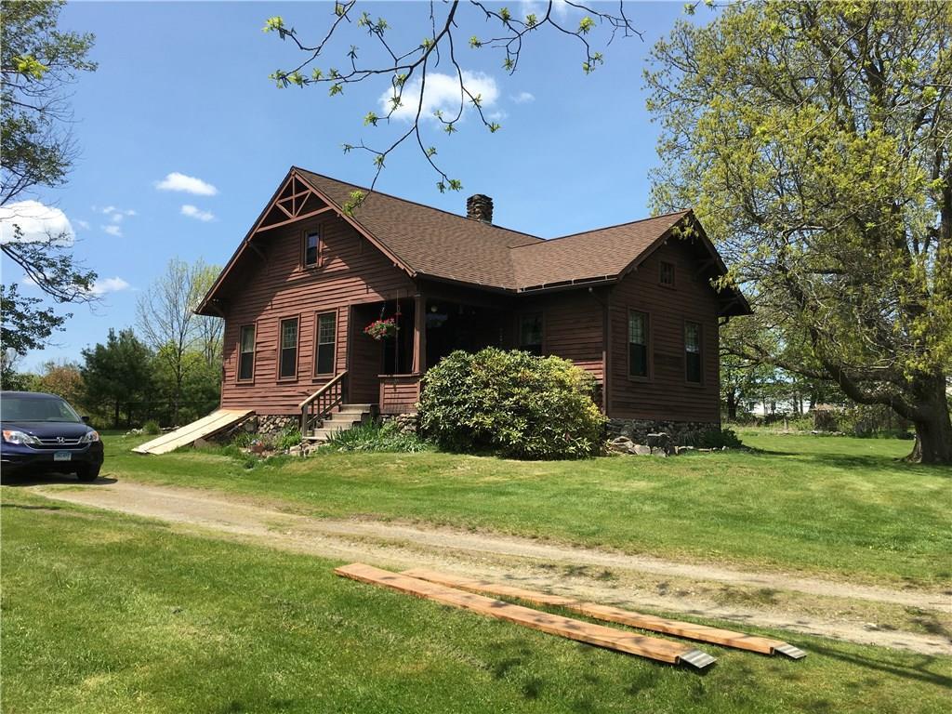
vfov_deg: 48.2
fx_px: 798
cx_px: 476
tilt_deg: +4.9
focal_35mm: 29
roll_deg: -0.7
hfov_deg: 61.7
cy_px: 357
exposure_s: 1/1221
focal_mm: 4.15
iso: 25
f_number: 2.2
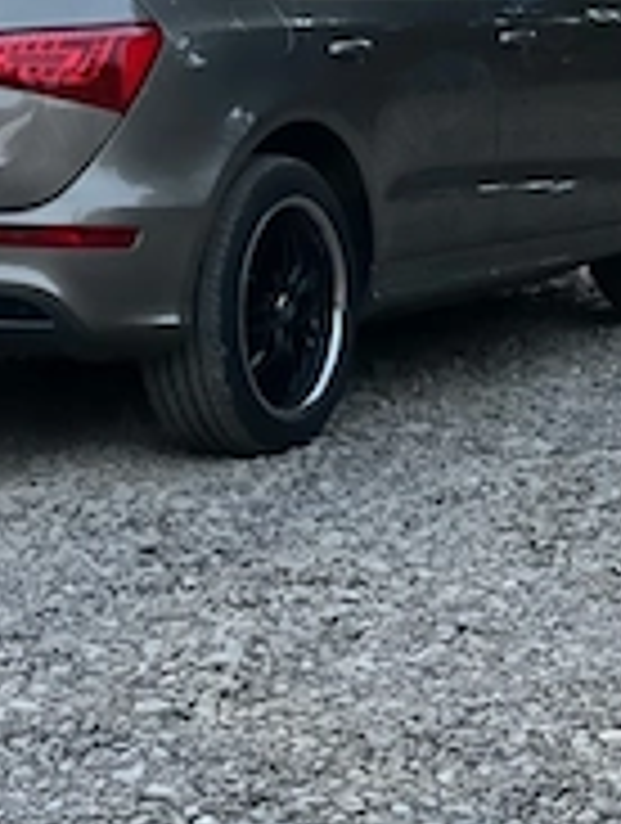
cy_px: 171
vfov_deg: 11.7
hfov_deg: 8.9
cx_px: 171
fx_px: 4005
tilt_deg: -1.9
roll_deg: +1.6
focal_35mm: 168
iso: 1250
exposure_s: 1/15
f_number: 2.8
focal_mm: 9
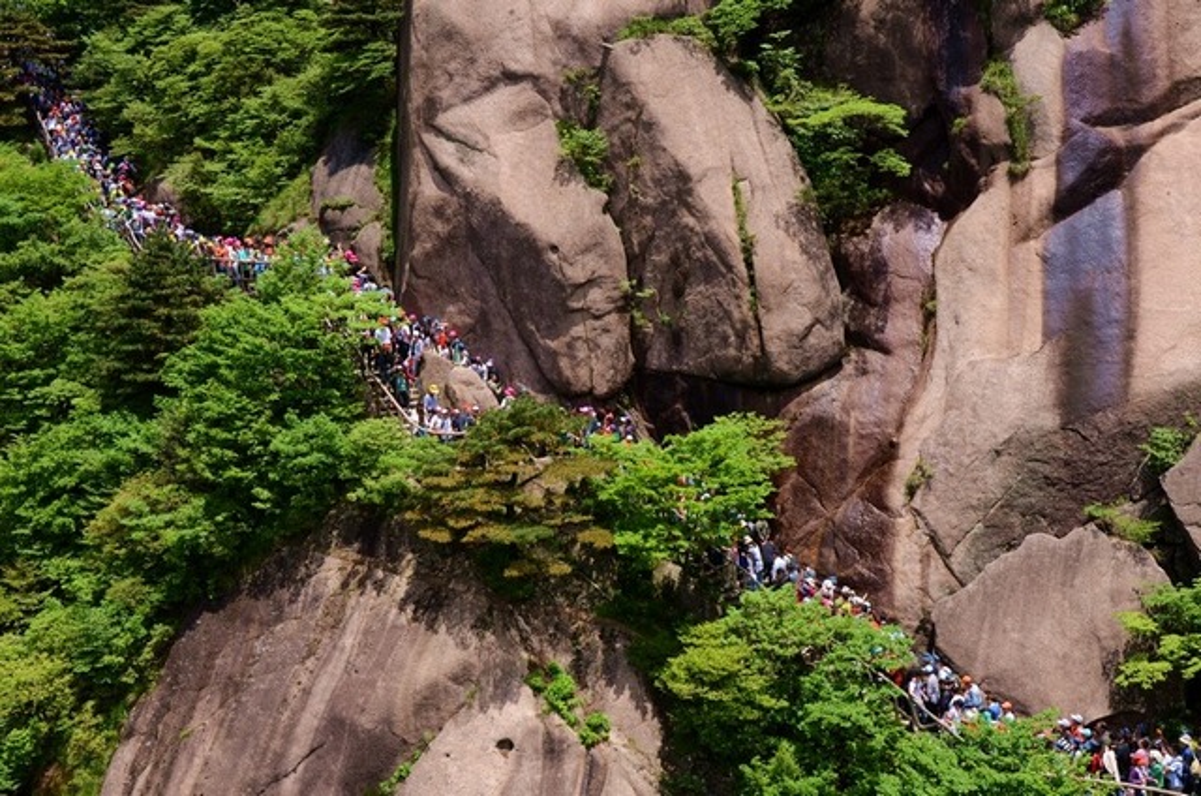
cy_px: 398
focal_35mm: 48
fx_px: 1598
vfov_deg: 28.0
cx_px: 600
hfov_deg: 41.2
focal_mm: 32
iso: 100
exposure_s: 1/80
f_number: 13
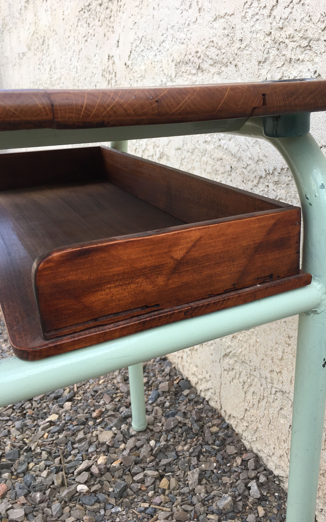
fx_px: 441
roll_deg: -1.4
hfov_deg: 40.4
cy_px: 261
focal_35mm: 31
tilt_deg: -19.0
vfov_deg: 61.2
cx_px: 196
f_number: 2.2
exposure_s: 1/257
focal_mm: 4.15
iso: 25
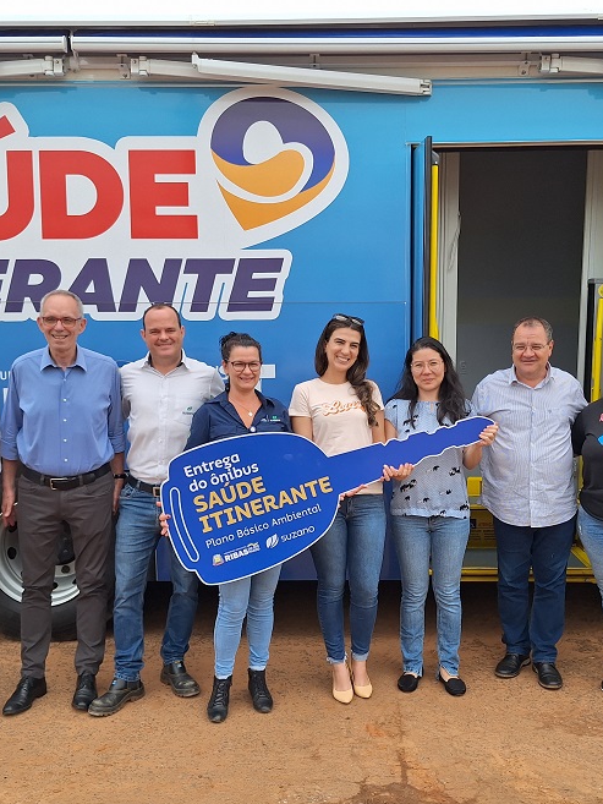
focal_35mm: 35
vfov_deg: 52.5
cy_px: 444
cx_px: 333
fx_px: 813
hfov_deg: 40.7
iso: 40
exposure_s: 1/1969
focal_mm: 5.54
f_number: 1.8
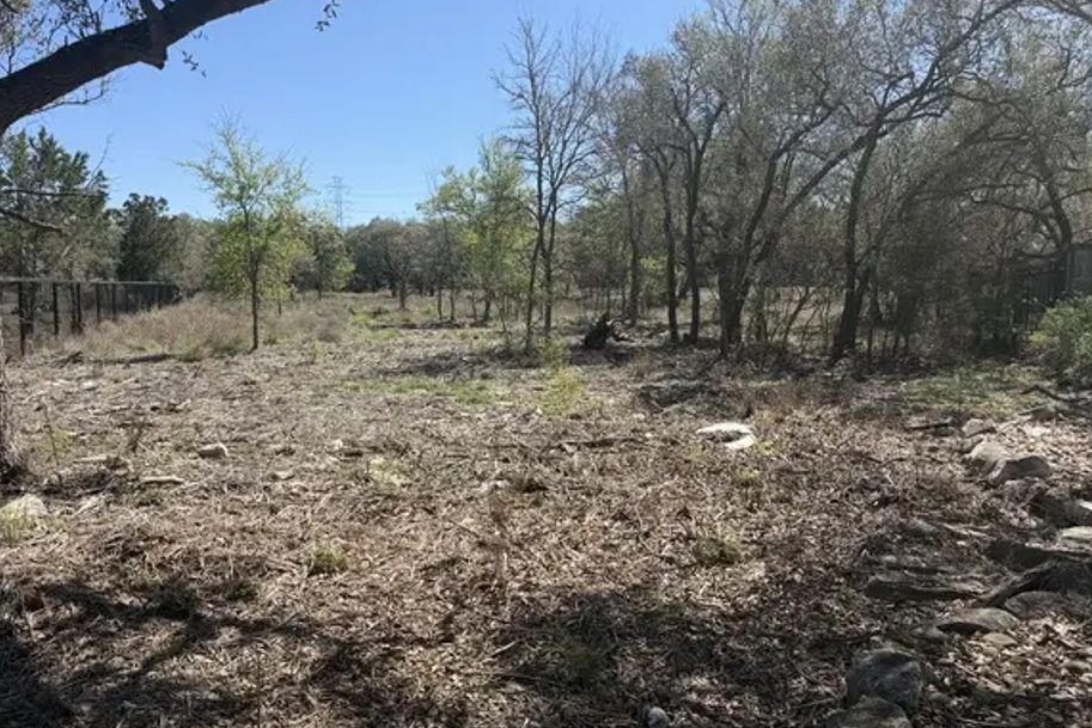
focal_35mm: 28
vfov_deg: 46.4
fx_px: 849
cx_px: 496
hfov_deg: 65.3
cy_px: 386
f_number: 1.78
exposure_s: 1/3021
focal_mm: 6.76
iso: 80
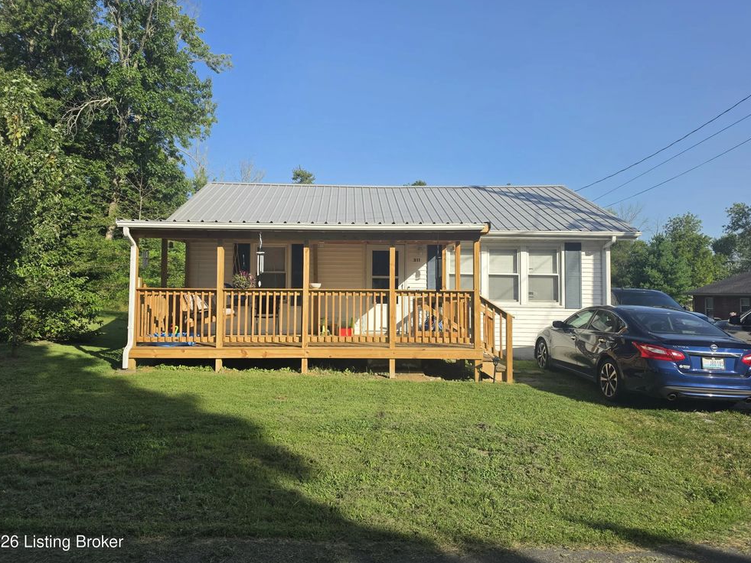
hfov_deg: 71.6
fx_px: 521
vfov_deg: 56.8
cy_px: 275
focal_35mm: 24
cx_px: 361
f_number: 1.4
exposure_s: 1/5151
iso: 64
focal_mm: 6.5
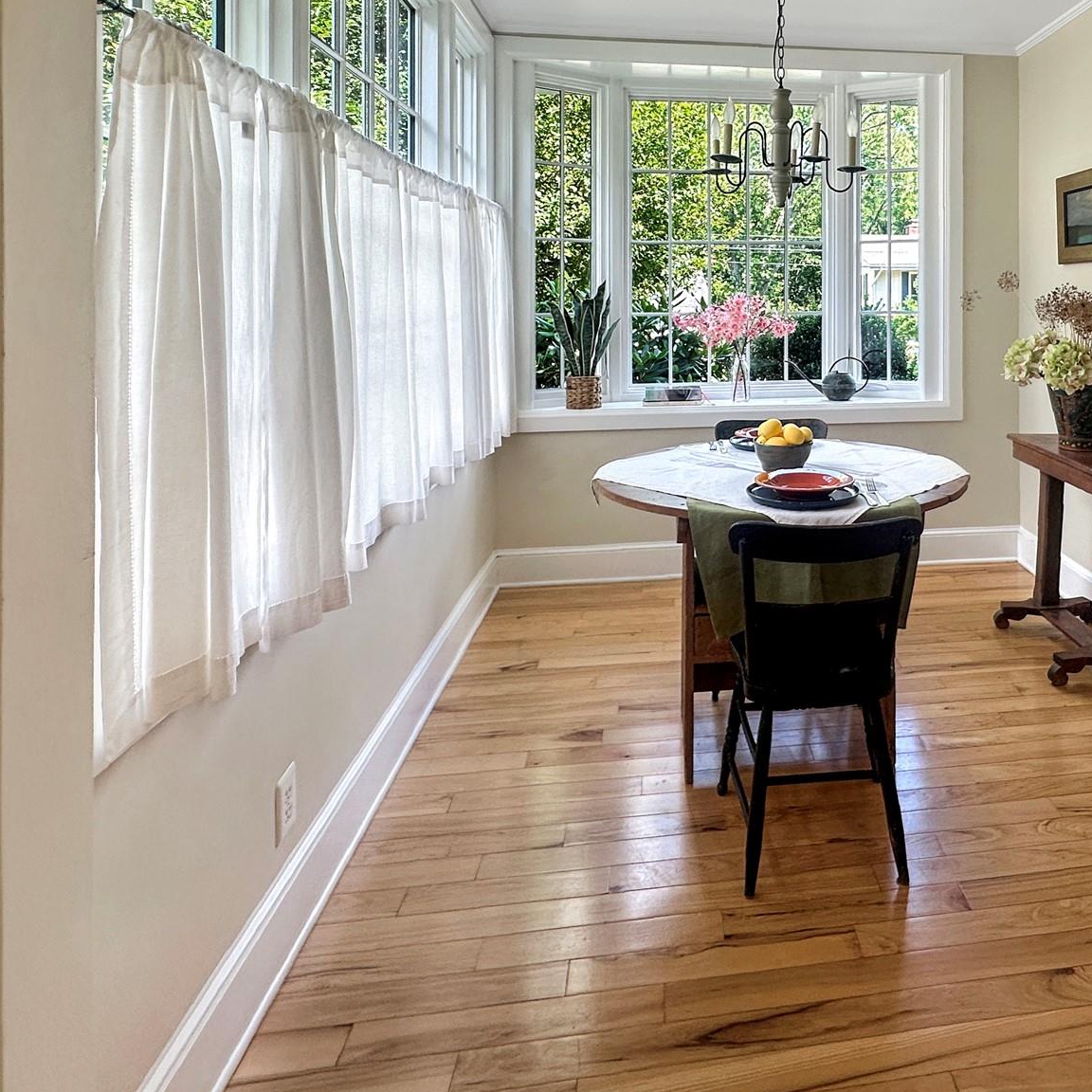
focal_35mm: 22
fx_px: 785
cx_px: 800
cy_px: 376
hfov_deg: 65.9
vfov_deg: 68.0
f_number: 2.2
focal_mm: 2.22
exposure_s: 1/120
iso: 50
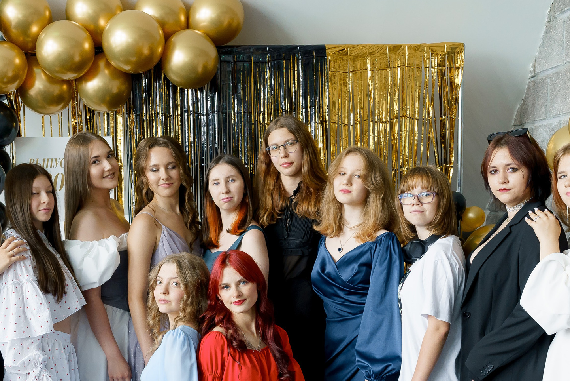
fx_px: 1077
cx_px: 238
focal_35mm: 68
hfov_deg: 29.6
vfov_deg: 19.7
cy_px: 326
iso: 1000
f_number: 3.2
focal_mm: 35
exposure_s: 1/125
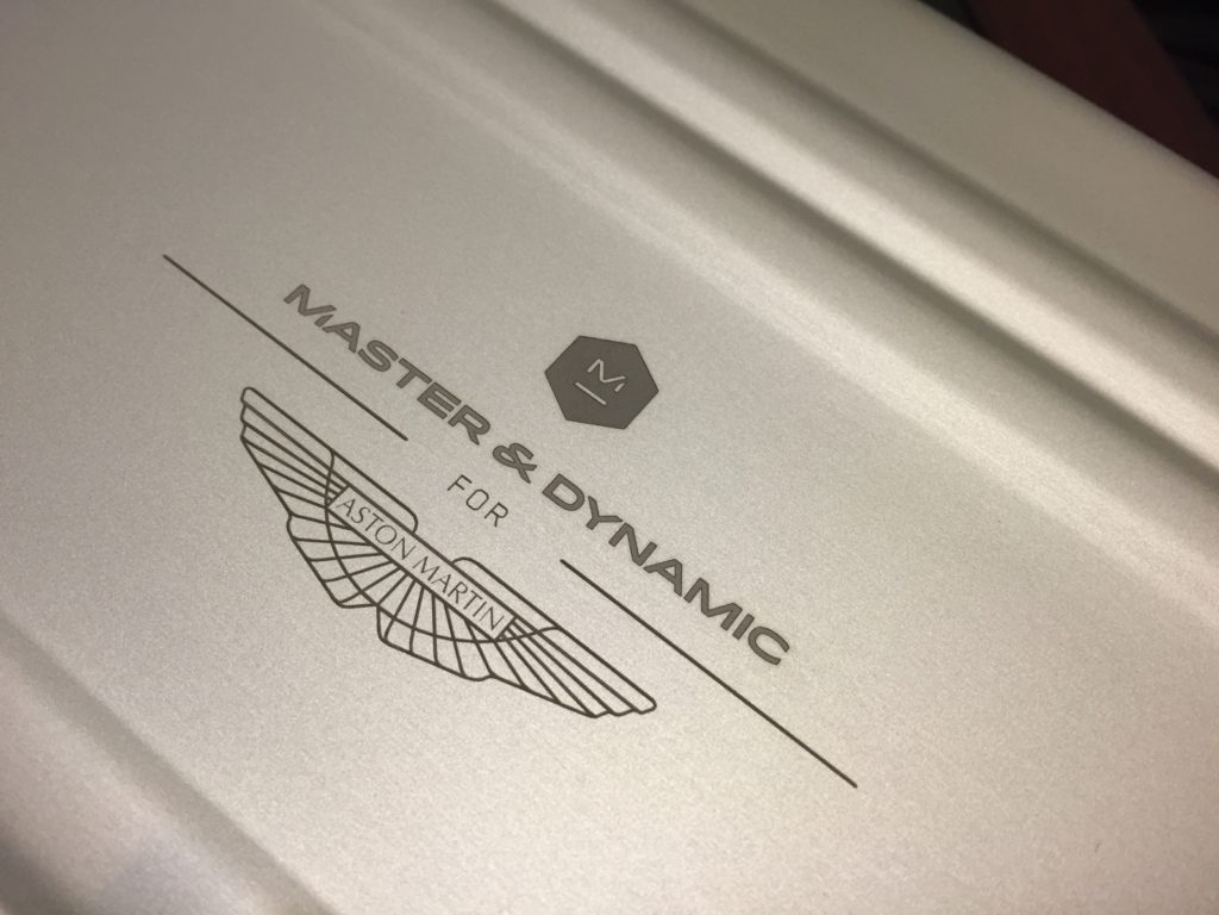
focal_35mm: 29
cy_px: 458
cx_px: 610
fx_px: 1021
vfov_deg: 48.2
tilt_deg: -62.6
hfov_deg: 61.7
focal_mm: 4.15
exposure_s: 1/30
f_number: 2.2
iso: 50
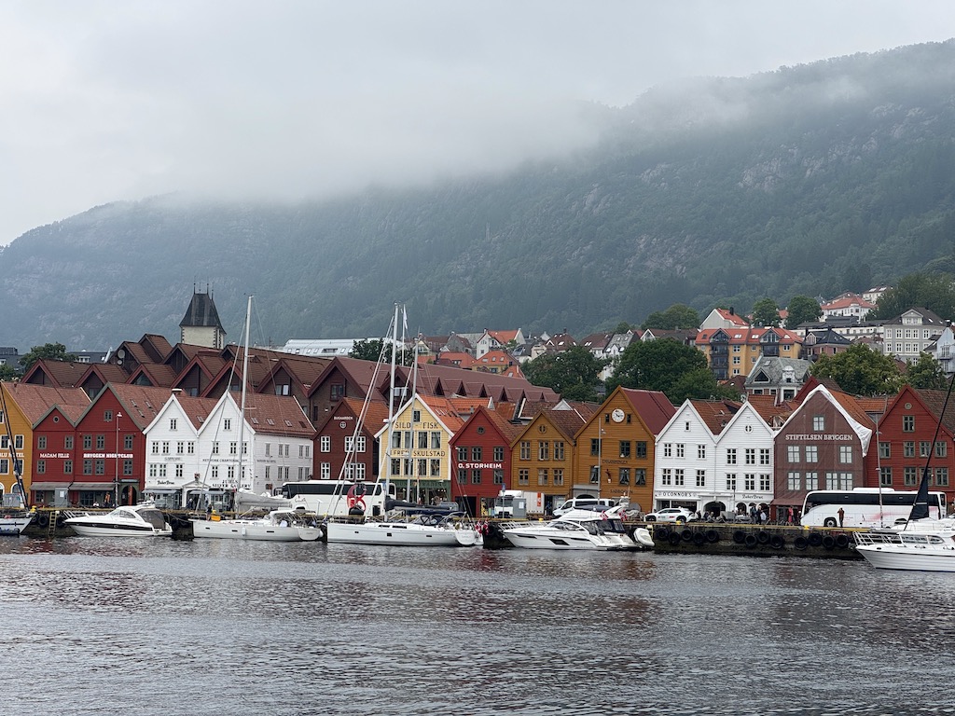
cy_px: 358
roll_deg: -1.1
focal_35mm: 77
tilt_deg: +4.7
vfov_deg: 19.1
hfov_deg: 25.3
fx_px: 2124
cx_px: 478
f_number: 2.8
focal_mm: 9
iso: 25
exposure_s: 1/305
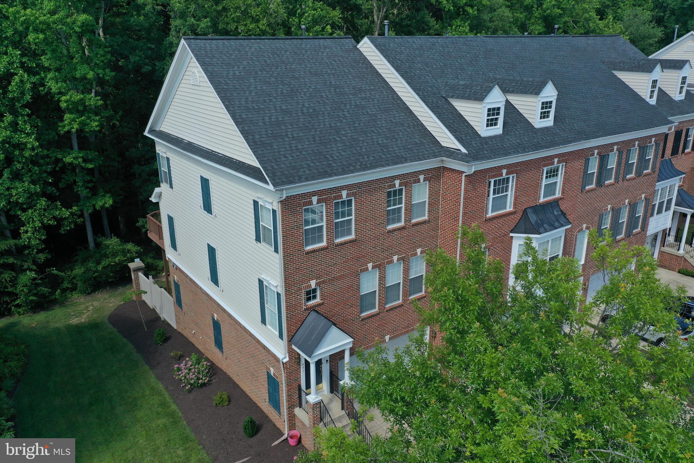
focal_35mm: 28
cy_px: 232
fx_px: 540
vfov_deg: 46.4
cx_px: 347
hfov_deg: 65.5
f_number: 5.6
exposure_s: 1/320
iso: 100
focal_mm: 10.26
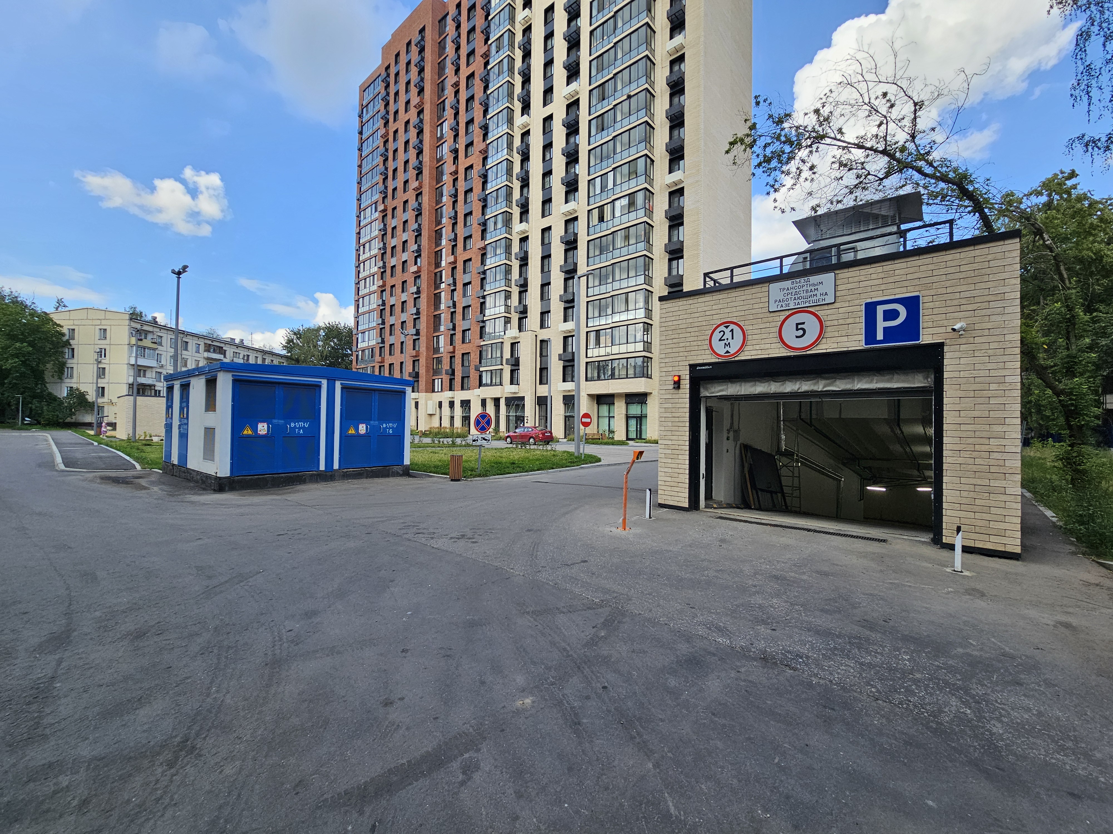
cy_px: 417
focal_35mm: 13
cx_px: 556
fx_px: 418
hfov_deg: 106.2
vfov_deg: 89.9
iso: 64
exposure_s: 1/792
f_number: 2.2
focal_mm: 2.2
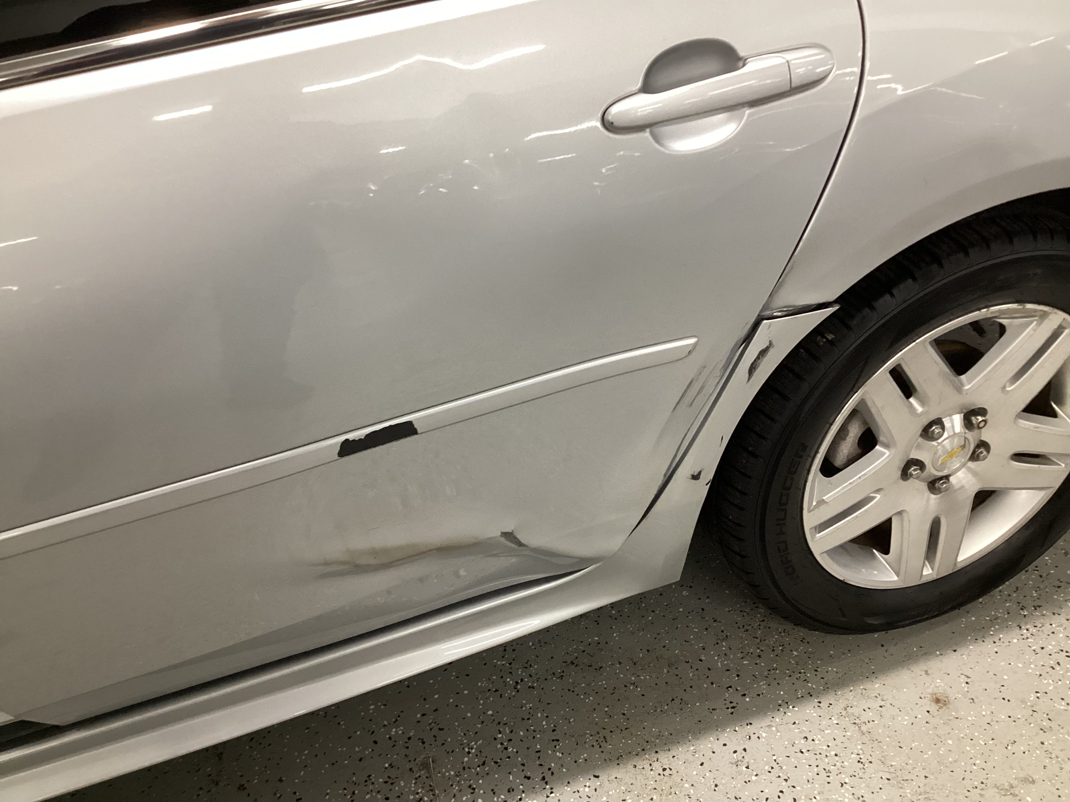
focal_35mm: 31
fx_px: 958
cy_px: 401
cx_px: 535
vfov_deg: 45.4
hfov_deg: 58.4
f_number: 2.4
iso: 200
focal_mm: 3.3
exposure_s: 1/50
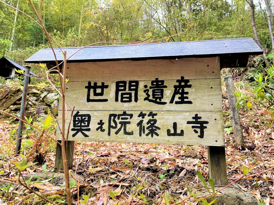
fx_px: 206
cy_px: 102
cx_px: 137
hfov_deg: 67.3
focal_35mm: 26
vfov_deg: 53.1
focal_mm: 4.2
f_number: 1.6
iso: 64
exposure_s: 1/121
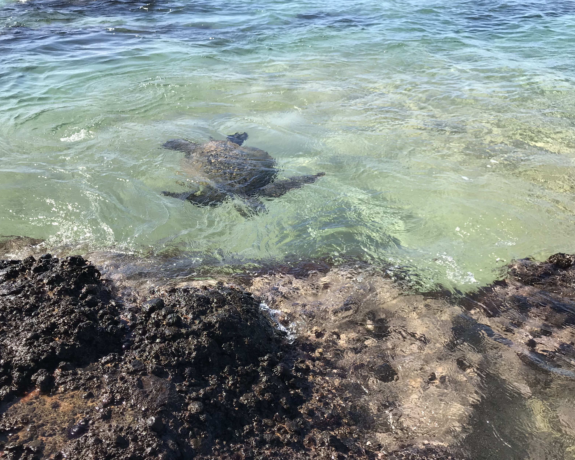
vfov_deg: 42.2
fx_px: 596
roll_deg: +0.3
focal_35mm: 35
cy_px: 257
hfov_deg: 51.3
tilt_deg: -28.3
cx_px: 241
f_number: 1.8
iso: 20
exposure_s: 1/1259
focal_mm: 3.99
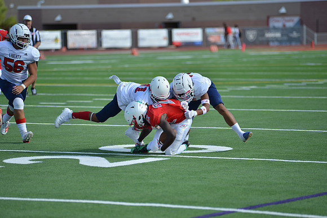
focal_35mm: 180
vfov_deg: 7.6
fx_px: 1635
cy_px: 109
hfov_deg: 11.4
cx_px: 164
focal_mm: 180
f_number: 2.8
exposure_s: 1/1600
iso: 110
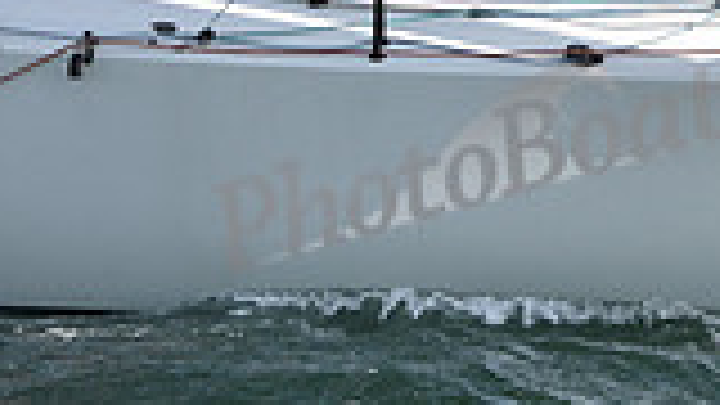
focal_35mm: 266
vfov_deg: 4.5
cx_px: 1084
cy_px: -142
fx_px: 5078
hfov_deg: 7.9
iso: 200
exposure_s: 1/1250
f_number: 5.6
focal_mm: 70
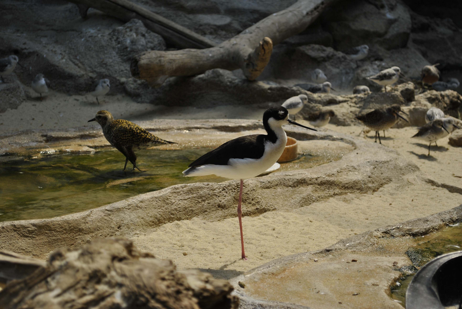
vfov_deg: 16.6
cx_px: 231
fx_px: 1060
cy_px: 154
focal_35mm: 82
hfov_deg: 24.6
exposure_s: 1/320
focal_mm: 55
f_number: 5.6
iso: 100
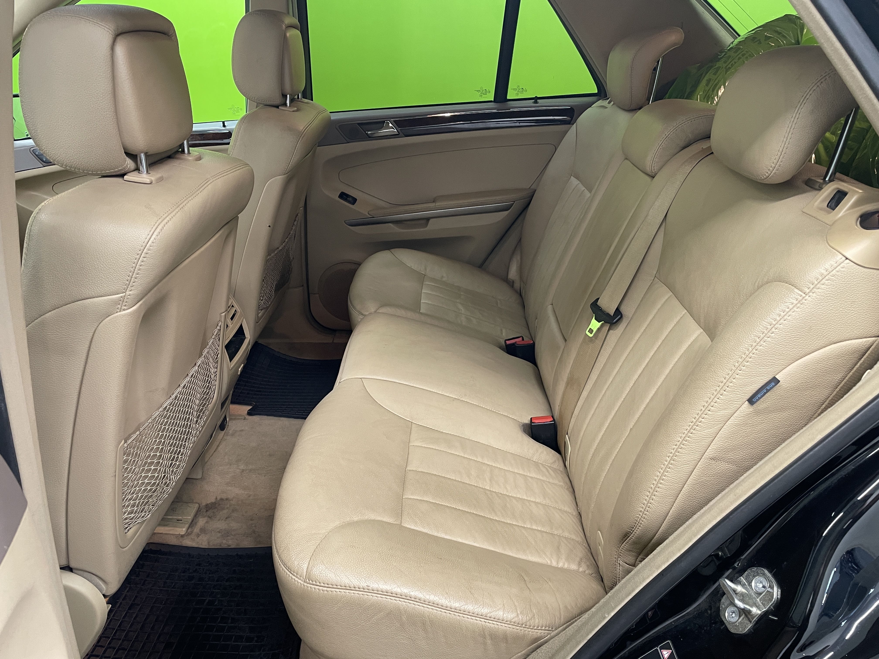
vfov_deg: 53.1
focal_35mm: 26
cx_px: 440
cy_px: 330
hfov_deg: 67.3
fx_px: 660
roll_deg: -0.1
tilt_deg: -24.0
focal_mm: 4.2
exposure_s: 1/50
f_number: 1.6
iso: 200
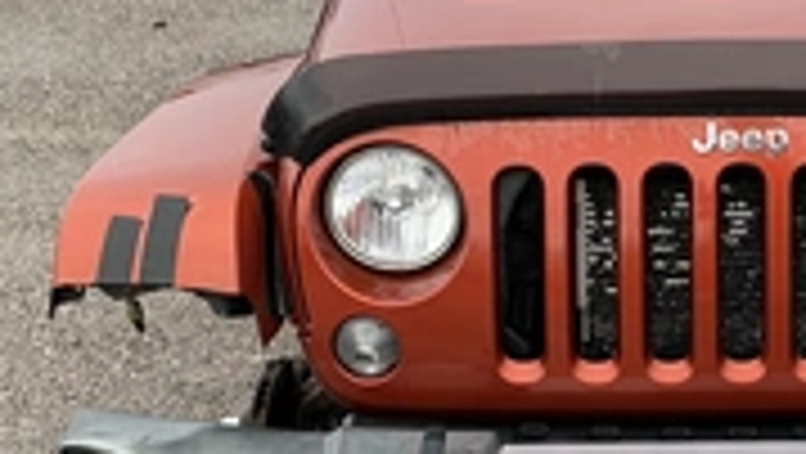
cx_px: 770
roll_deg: +0.5
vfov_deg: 17.7
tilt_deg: -19.4
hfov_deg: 29.3
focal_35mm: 68
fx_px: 1454
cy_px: 171
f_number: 1.8
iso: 40
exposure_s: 1/122
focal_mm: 3
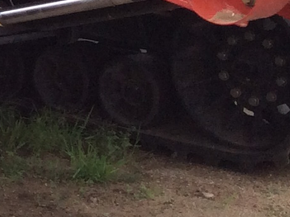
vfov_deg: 7.7
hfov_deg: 9.9
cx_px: -342
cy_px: -269
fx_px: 1514
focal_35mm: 181
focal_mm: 3.3
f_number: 2.4
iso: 32
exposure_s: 1/311
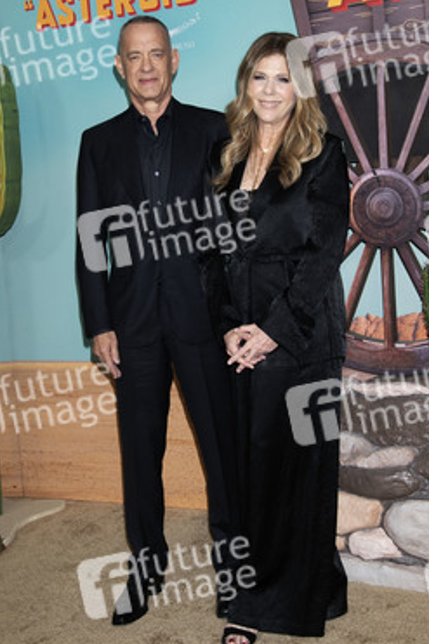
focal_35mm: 41
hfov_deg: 32.6
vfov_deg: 47.4
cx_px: 217
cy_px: 318
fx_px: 734
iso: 400
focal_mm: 38
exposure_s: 1/200
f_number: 5.6
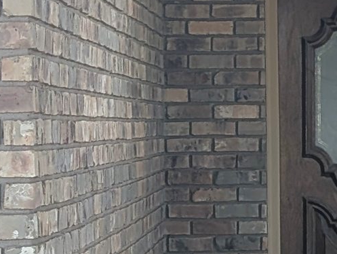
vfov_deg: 7.4
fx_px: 1959
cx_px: 282
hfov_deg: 9.8
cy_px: 257
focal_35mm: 201
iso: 21
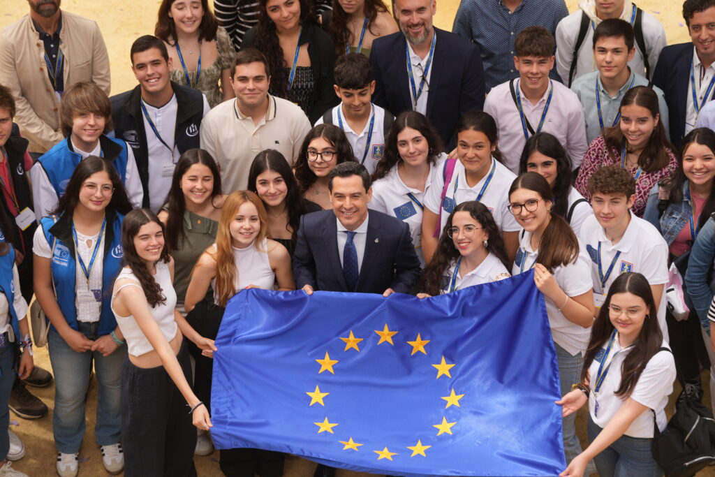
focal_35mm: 147
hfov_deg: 14.0
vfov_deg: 9.3
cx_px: 358
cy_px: 238
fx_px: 2920
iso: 100
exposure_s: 1/500
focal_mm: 147
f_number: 3.5
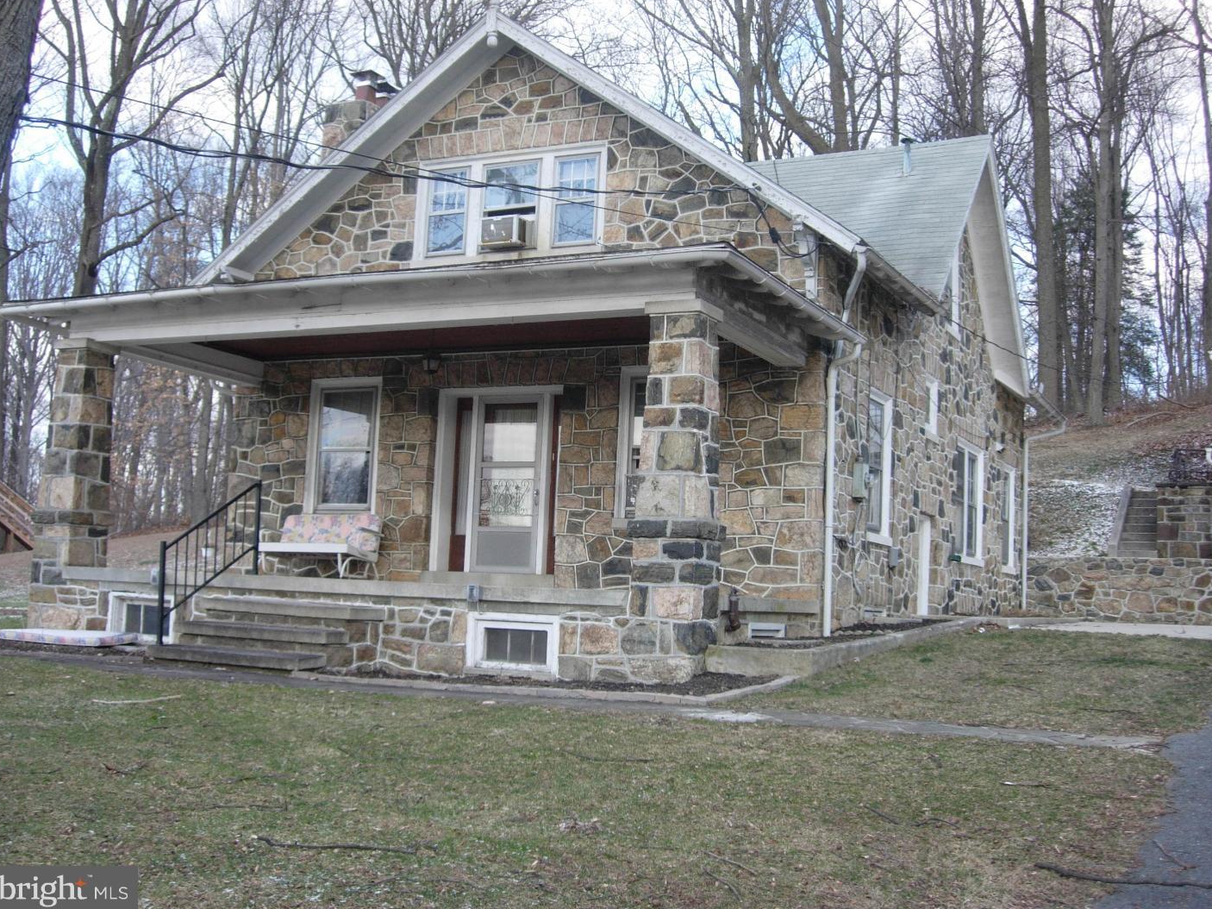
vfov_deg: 34.3
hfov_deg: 44.8
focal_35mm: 42
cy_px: 450
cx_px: 608
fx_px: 1470
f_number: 2.9
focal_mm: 8.5
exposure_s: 1/192
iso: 64
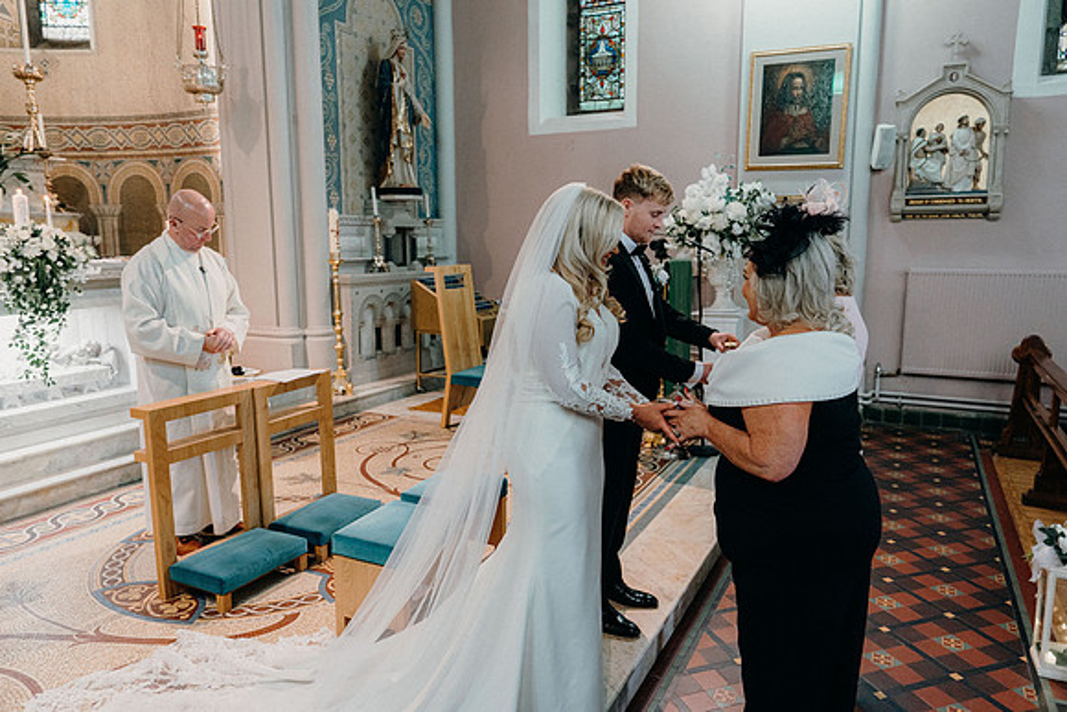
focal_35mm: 24
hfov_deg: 73.7
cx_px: 534
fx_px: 711
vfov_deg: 53.2
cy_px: 356
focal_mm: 24
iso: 3200
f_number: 3.5
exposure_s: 1/160
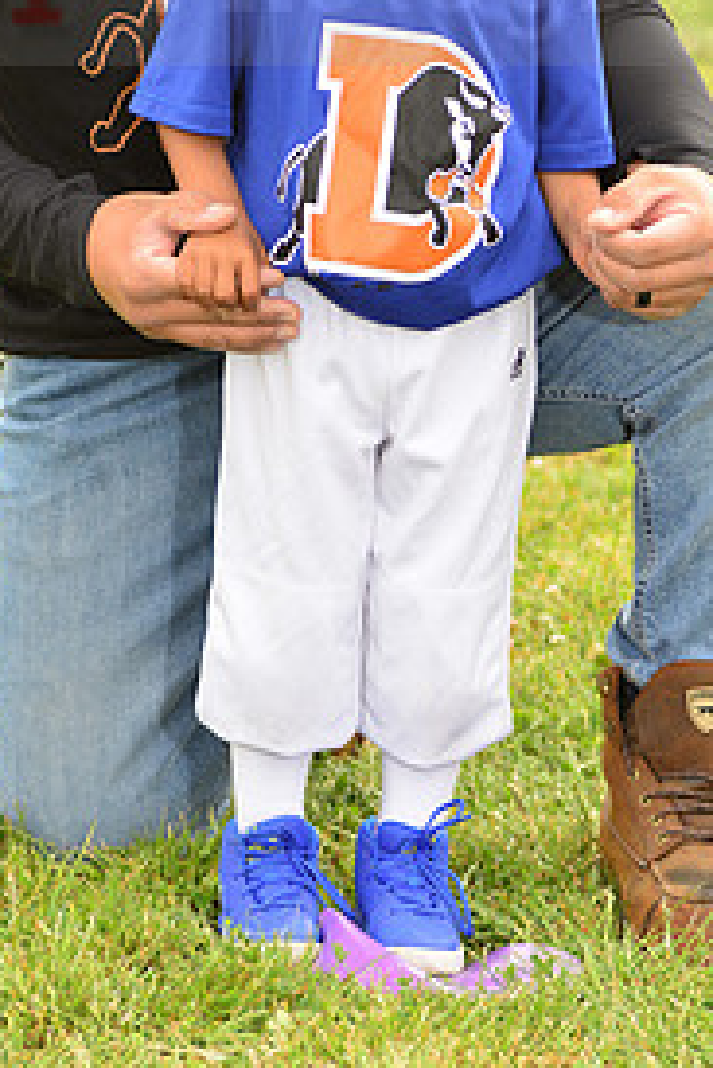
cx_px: 423
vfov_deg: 11.2
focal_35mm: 182
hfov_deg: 7.6
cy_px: -58
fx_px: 5400
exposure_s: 1/250
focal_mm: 86
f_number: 5.6
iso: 160
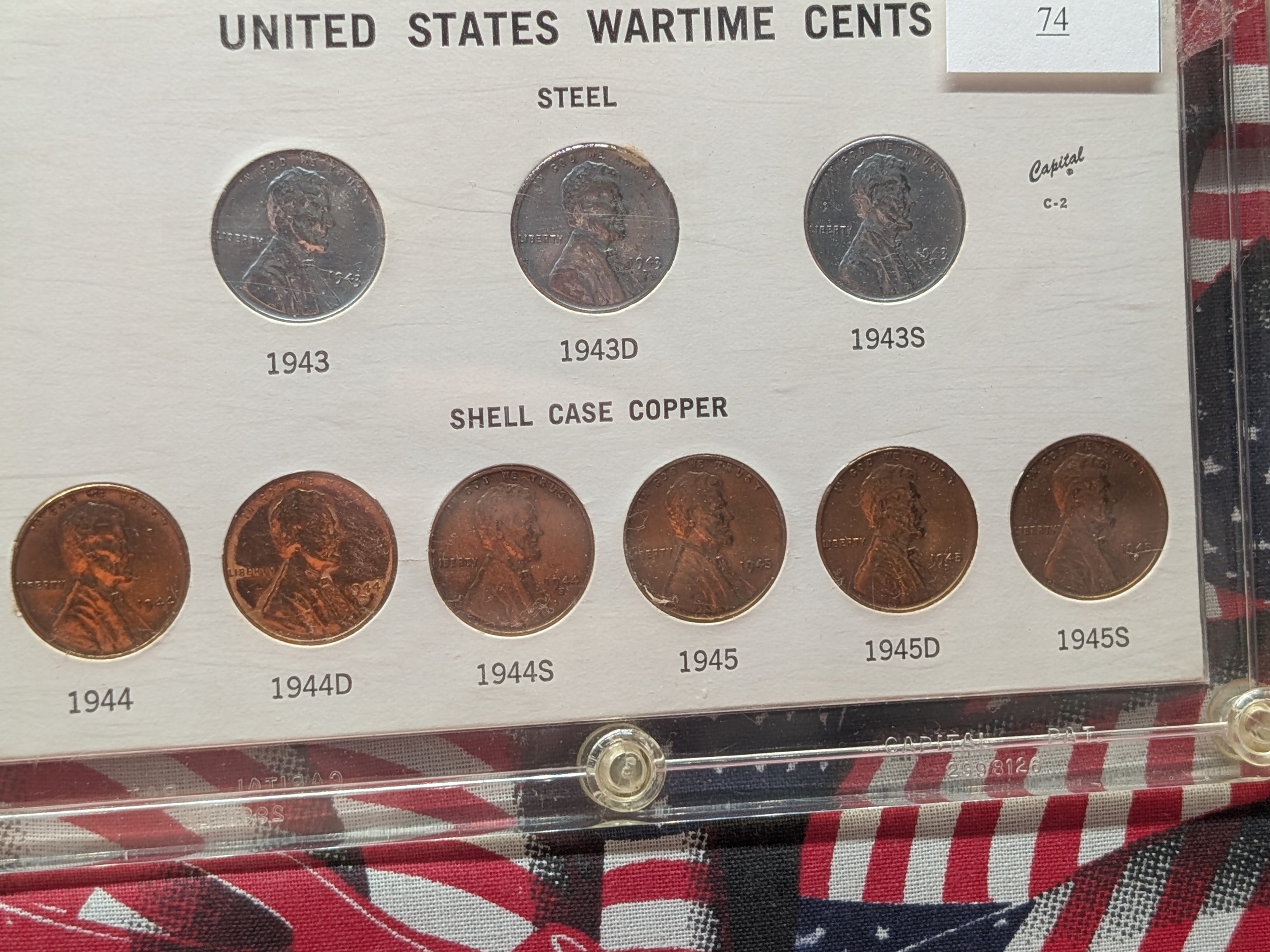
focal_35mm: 69
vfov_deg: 21.3
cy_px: 393
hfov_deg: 28.2
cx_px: 651
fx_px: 2532
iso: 22
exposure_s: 1/23.8
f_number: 1.68
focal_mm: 6.9
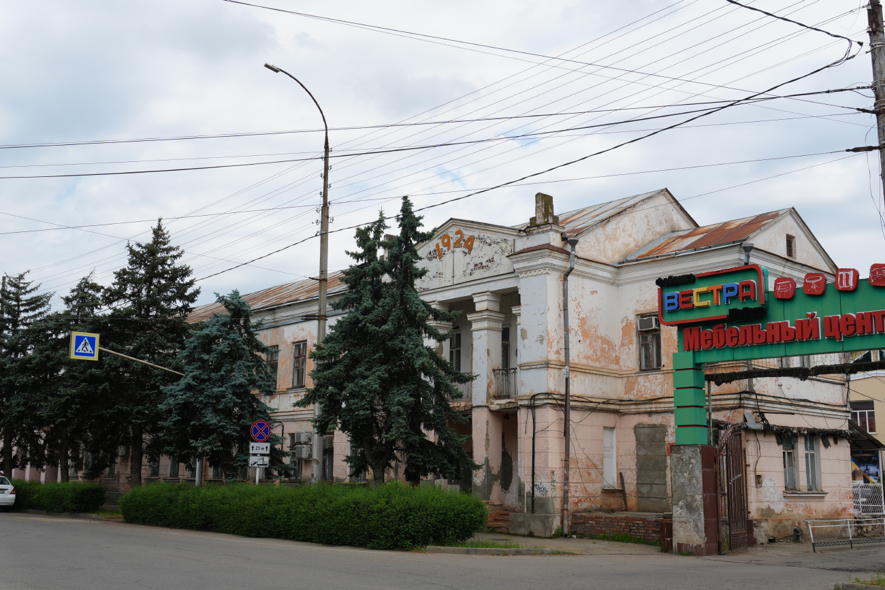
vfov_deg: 34.2
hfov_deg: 49.5
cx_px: 442
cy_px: 295
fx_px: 959
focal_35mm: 39
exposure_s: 1/125
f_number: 10
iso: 100
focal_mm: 26
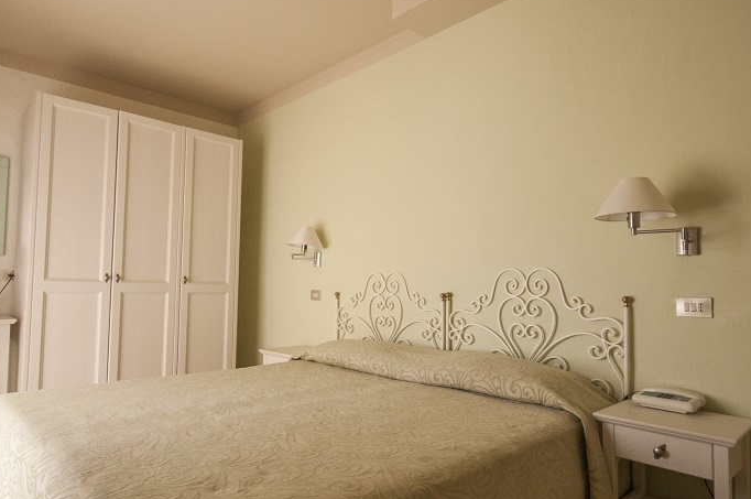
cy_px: 261
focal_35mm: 22
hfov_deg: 78.6
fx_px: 458
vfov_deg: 57.1
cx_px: 358
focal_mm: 10
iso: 1600
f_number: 7.1
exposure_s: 1/50
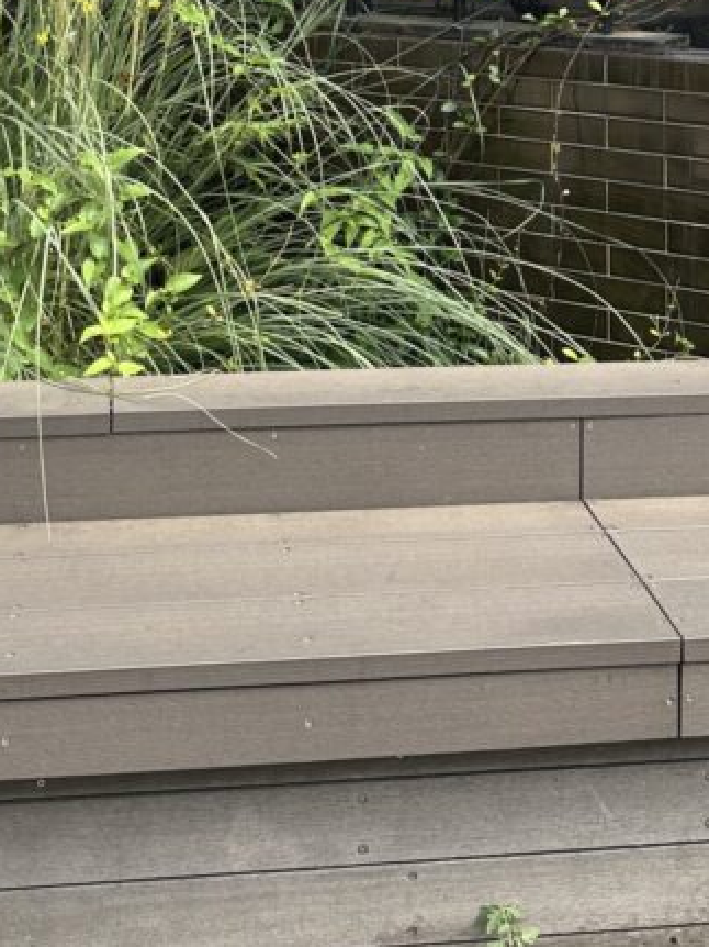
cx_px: 294
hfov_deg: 25.6
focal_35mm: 57
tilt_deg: +3.1
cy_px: -174
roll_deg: -1.8
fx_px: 1557
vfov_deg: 29.4
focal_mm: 6.86
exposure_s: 1/580
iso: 80
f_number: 1.78
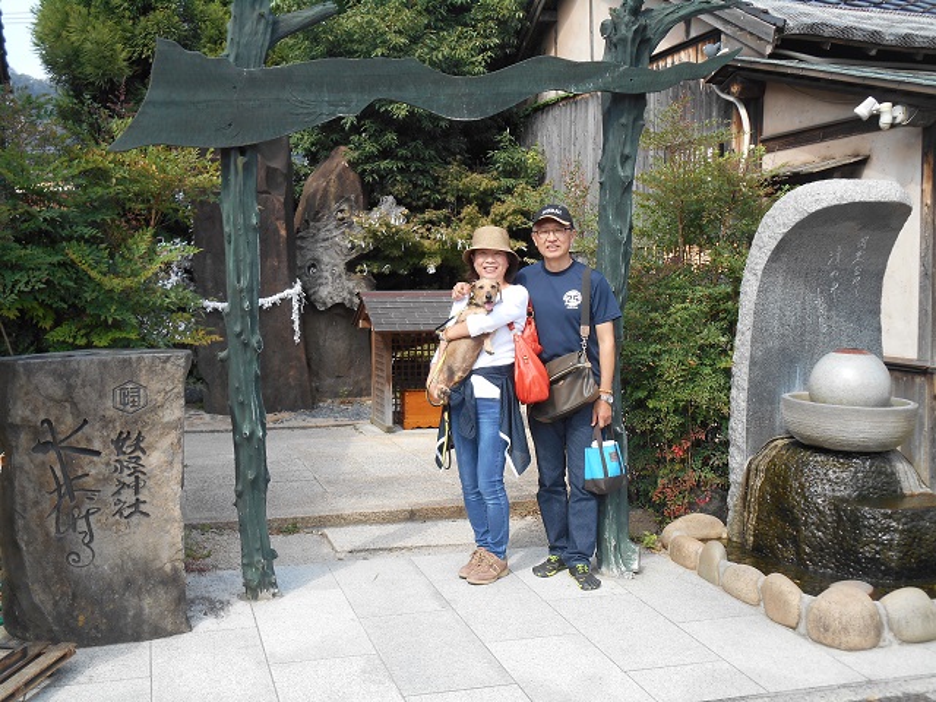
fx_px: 1109
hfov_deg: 45.8
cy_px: 351
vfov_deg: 35.1
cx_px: 468
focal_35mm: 41
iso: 80
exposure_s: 1/250
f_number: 3.9
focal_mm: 7.2
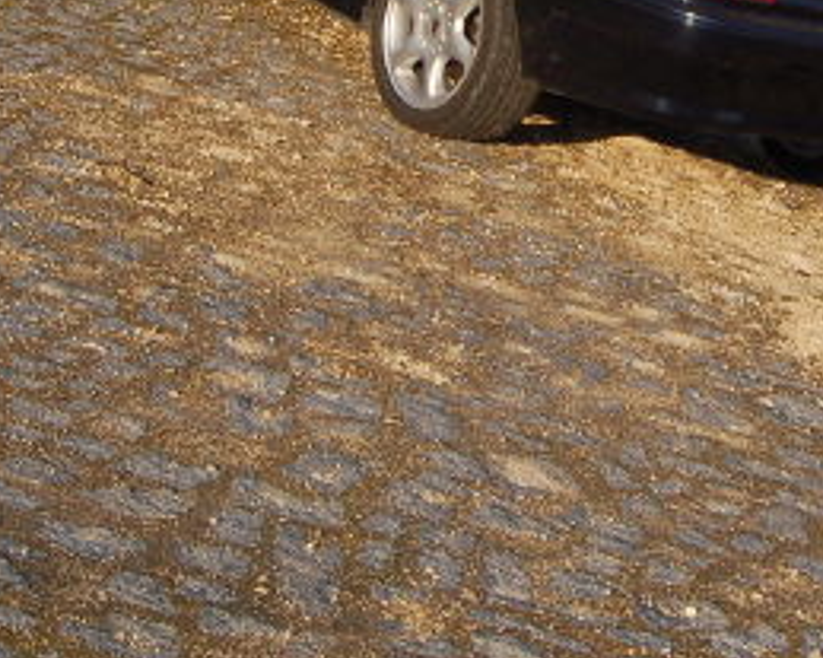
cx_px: 724
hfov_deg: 16.8
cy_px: -38
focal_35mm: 113
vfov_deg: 13.4
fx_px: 2751
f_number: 13
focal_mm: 26
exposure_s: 1/200
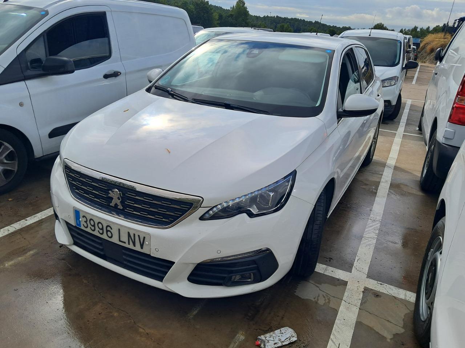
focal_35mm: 27
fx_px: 363
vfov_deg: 51.4
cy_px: 174
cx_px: 232
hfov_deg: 65.3
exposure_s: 1/958
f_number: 1.8
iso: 50
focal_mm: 4
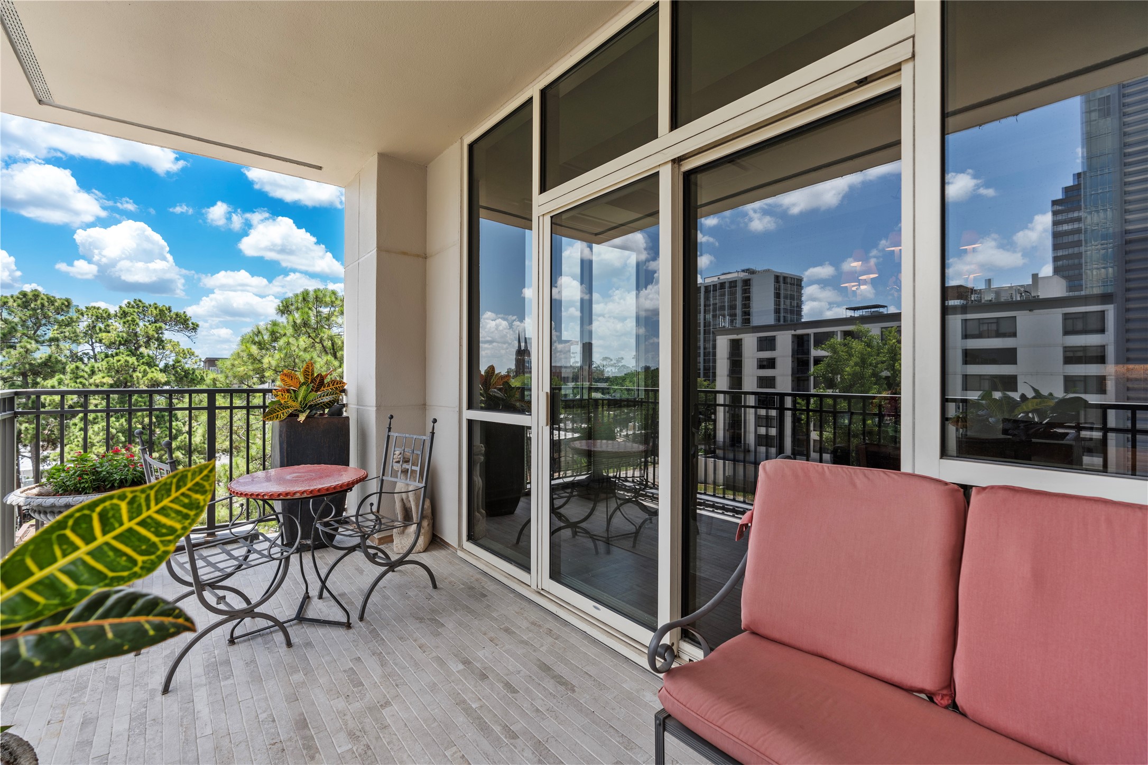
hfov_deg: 96.7
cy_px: 382
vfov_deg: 73.7
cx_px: 574
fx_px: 510
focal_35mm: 16
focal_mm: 16
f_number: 5.6
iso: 100
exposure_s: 1/125
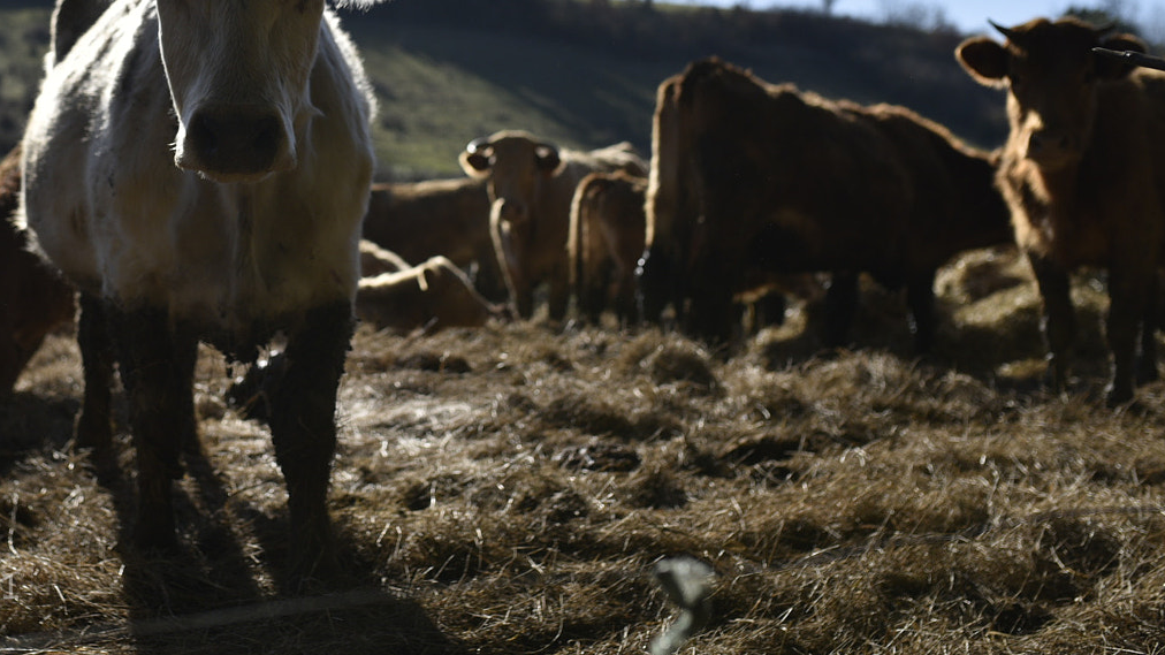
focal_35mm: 58
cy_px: 62
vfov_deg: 20.3
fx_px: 1791
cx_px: 338
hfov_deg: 35.5
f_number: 2.8
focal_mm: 35
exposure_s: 1/3200
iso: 100
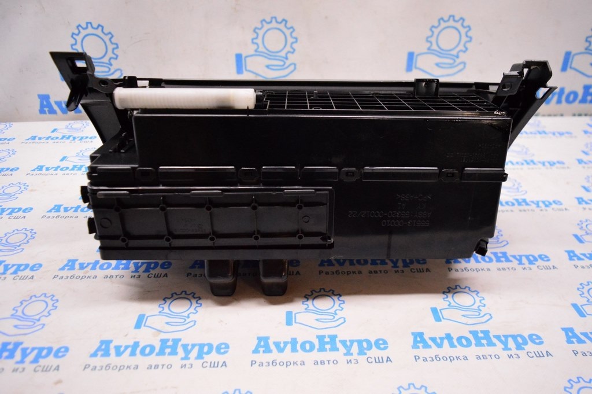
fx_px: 444
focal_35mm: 27
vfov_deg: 47.9
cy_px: 197
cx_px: 296
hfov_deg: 67.4
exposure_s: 1/320
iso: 3200
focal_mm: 18
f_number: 3.5
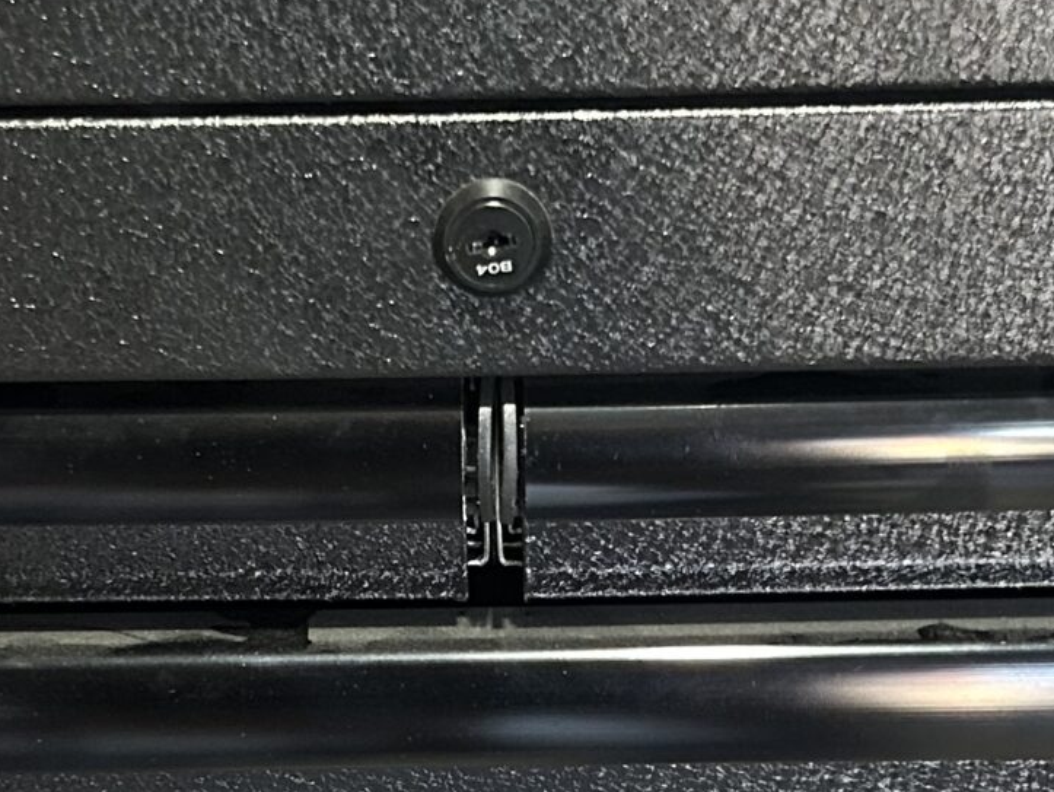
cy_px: 704
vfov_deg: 15.9
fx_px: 2803
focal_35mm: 92
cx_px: 458
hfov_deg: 21.3
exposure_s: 1/60
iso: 500
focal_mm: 5.7
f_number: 1.5
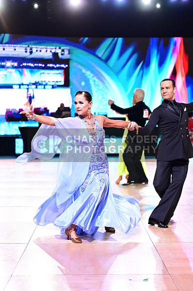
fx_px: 564
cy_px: 146
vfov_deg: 28.9
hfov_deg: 19.4
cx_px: 96
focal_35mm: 70
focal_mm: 70
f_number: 2.8
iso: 1600
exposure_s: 1/400
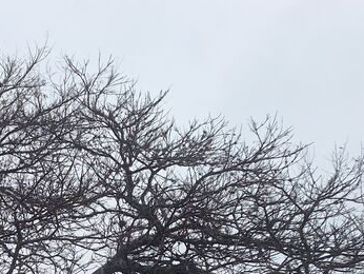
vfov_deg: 21.6
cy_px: 349
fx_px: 652
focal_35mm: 62
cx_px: -51
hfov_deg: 28.0
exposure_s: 1/799
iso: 40
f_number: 1.8
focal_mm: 5.54
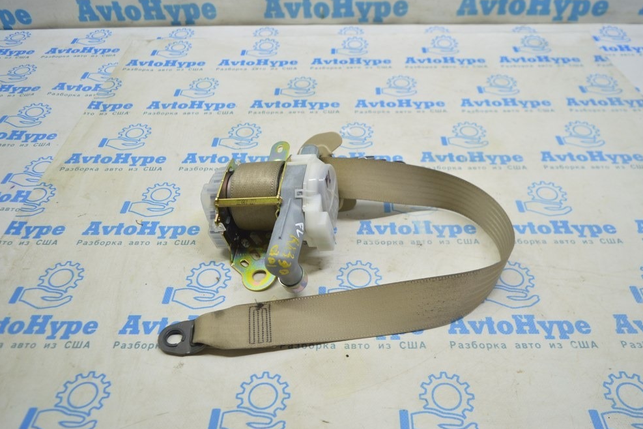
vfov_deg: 46.4
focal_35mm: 28
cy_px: 210
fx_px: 500
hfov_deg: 65.5
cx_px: 329
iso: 400
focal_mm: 18
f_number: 3.5
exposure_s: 1/50
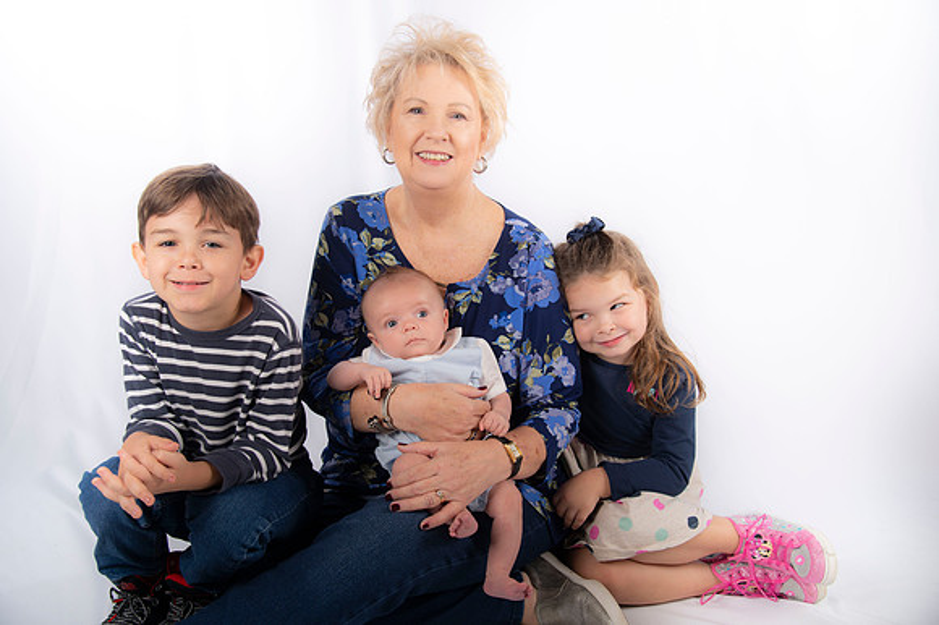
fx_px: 991
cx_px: 470
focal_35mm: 38
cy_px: 312
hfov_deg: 50.7
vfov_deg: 35.0
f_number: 5.6
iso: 100
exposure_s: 1/200
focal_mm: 38
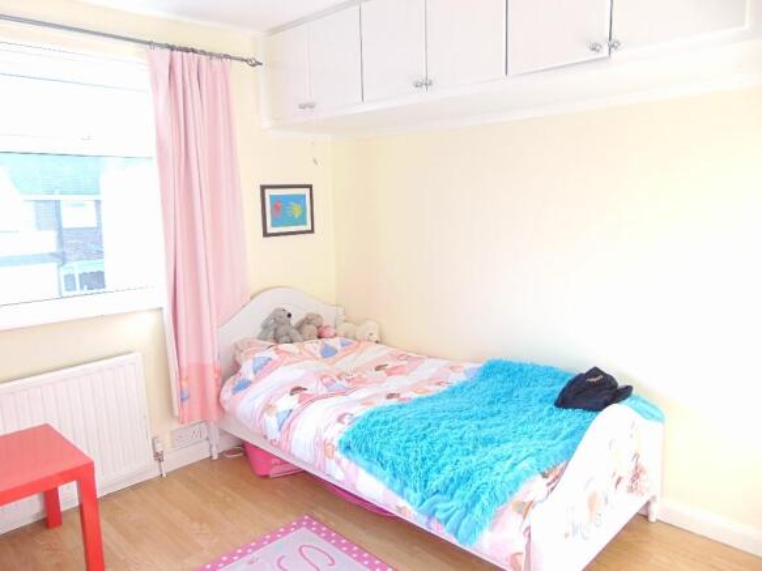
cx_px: 381
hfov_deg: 69.4
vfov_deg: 54.9
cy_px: 286
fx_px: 550
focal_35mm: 25
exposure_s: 1/30
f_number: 3
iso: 80
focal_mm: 4.5
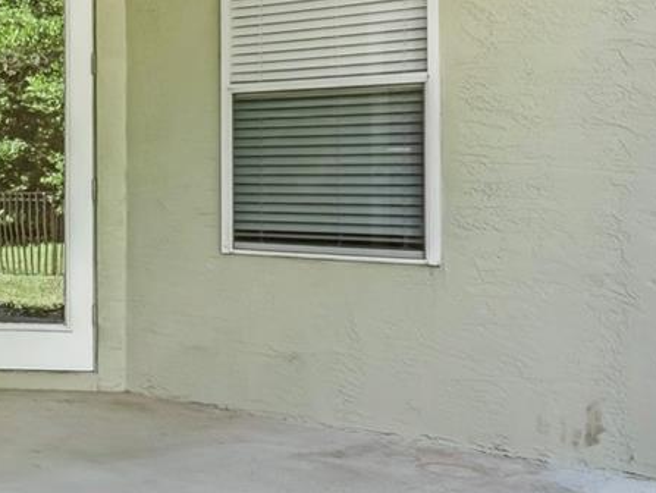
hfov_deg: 24.9
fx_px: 1076
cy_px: 207
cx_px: -360
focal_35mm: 57
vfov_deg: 25.8
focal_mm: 11
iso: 250
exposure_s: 1/500
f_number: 9
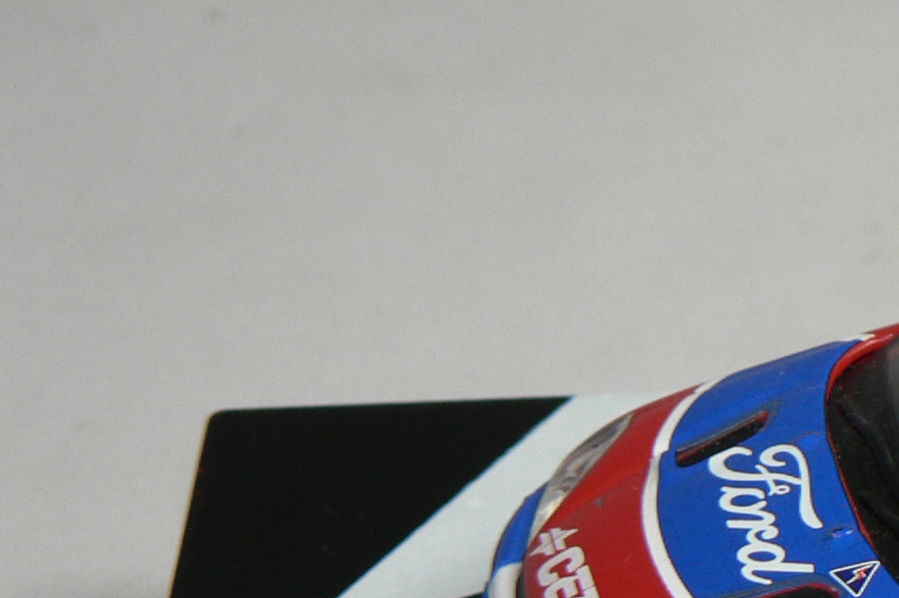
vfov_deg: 5.1
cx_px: 1240
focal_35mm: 267
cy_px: 499
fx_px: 6665
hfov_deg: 7.6
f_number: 3.2
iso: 80
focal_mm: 14.5
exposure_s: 1/60
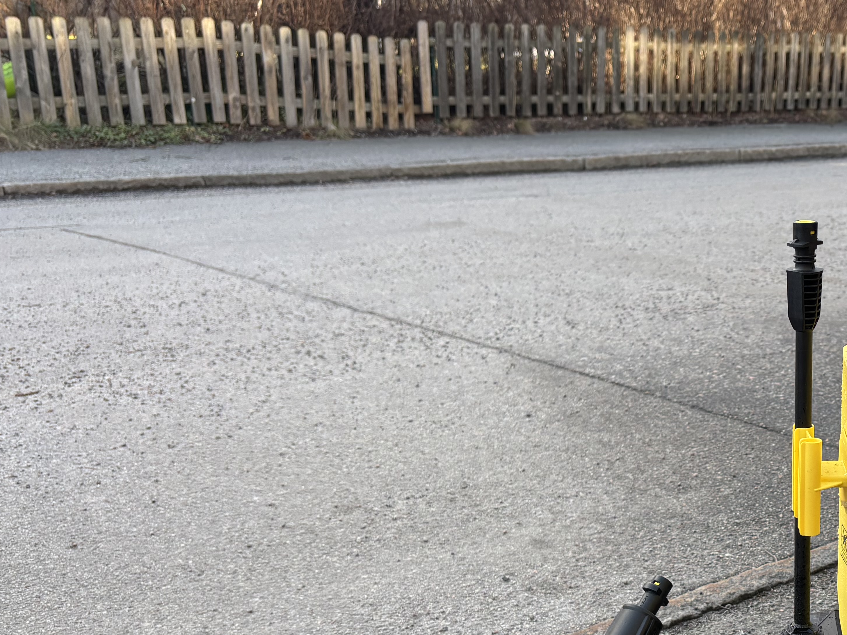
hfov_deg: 35.1
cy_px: 497
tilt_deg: -18.6
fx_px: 1248
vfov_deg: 28.0
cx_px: 775
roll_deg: -2.7
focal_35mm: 51
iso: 40
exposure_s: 1/195
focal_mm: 5.96
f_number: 1.6
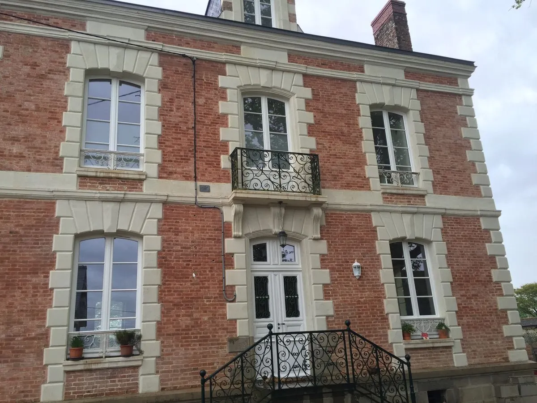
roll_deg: +2.3
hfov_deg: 61.7
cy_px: 202
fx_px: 450
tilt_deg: +18.0
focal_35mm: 29
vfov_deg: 48.2
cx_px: 268
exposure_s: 1/100
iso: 32
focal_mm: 4.15
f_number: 2.2
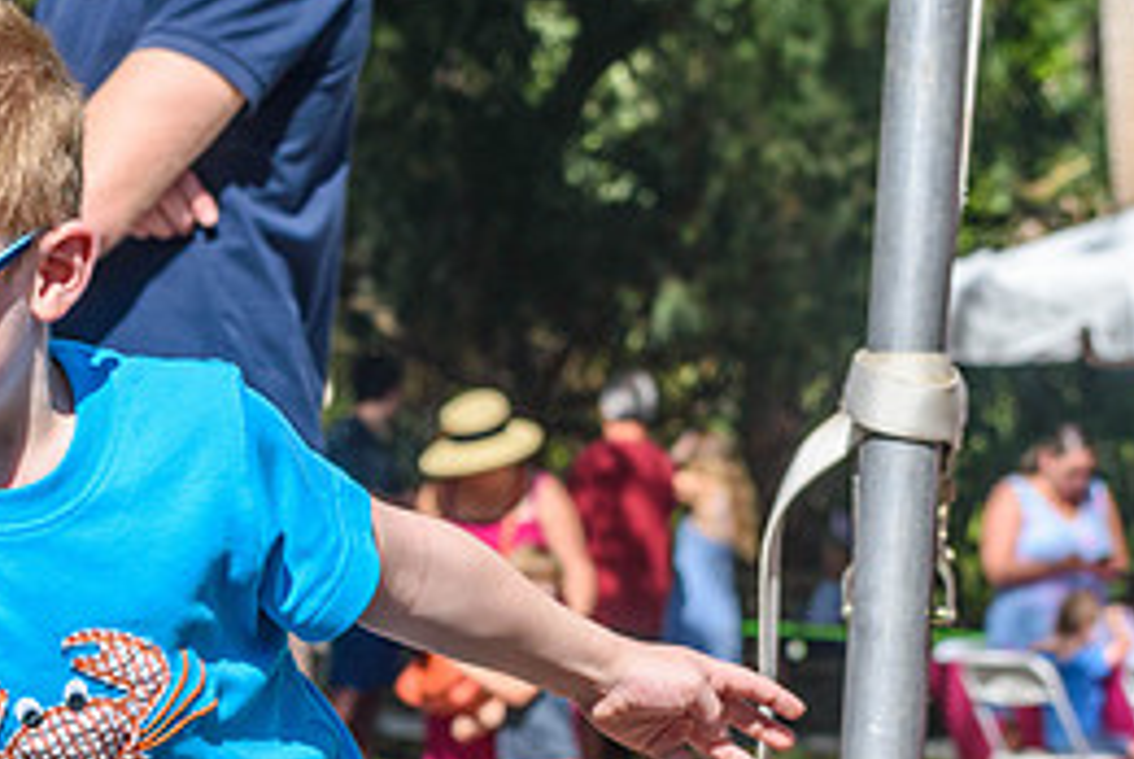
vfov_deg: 5.9
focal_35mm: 234
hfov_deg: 8.7
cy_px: 718
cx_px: 52
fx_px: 7379
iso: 200
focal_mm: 70
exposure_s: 1/800
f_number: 7.1
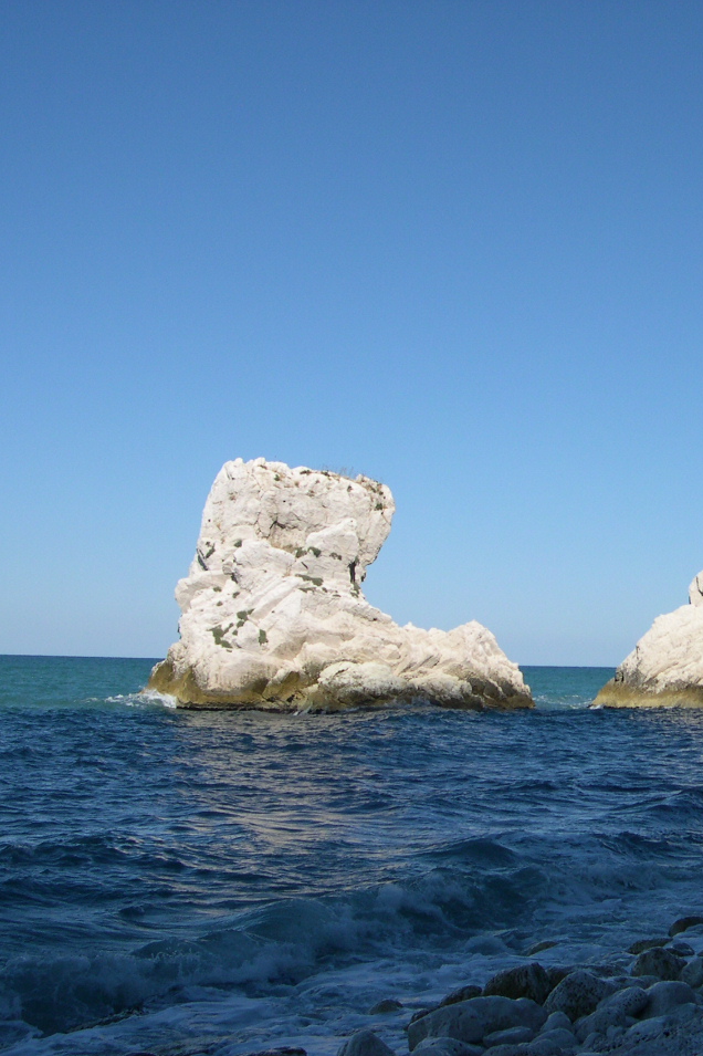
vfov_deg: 37.5
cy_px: 530
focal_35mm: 53
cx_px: 584
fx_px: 1553
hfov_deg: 25.0
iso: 100
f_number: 7.6
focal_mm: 8
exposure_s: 1/299
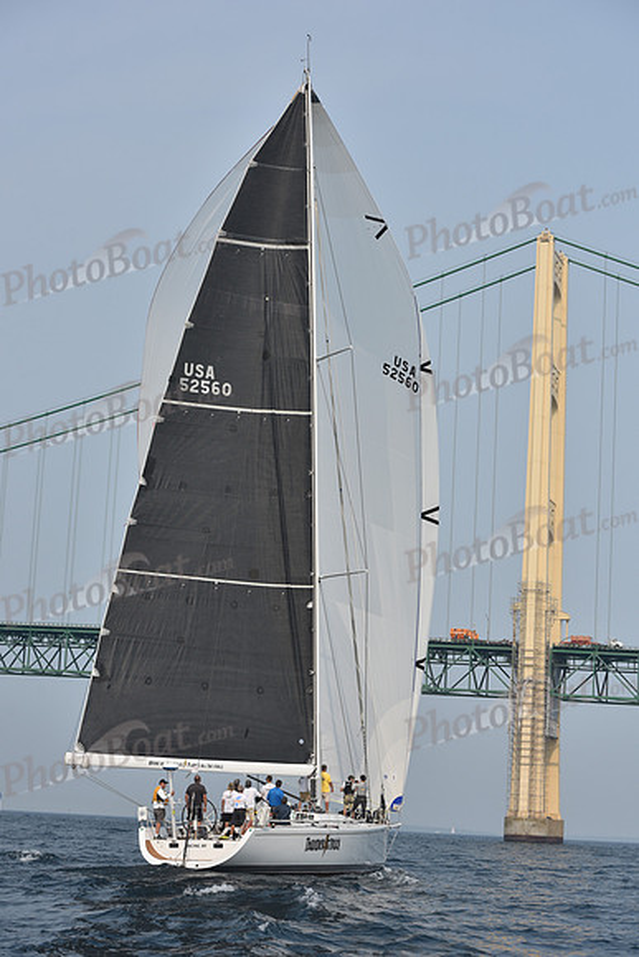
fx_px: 1862
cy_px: 478
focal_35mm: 70
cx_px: 320
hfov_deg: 19.5
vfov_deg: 28.8
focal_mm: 70
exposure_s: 1/1250
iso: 250
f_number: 7.1
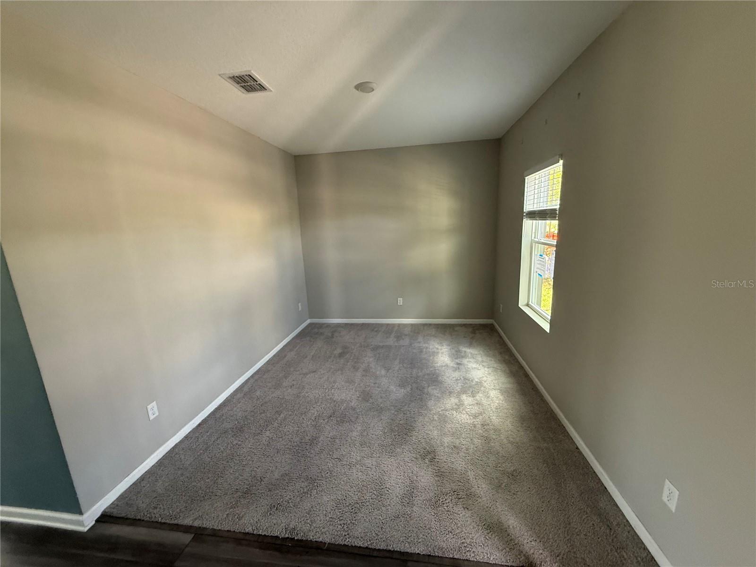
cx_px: 378
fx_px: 306
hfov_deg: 102.1
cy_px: 284
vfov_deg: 85.7
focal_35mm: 14
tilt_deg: -6.1
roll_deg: +3.3
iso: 320
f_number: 2.2
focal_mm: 2.22
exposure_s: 1/97
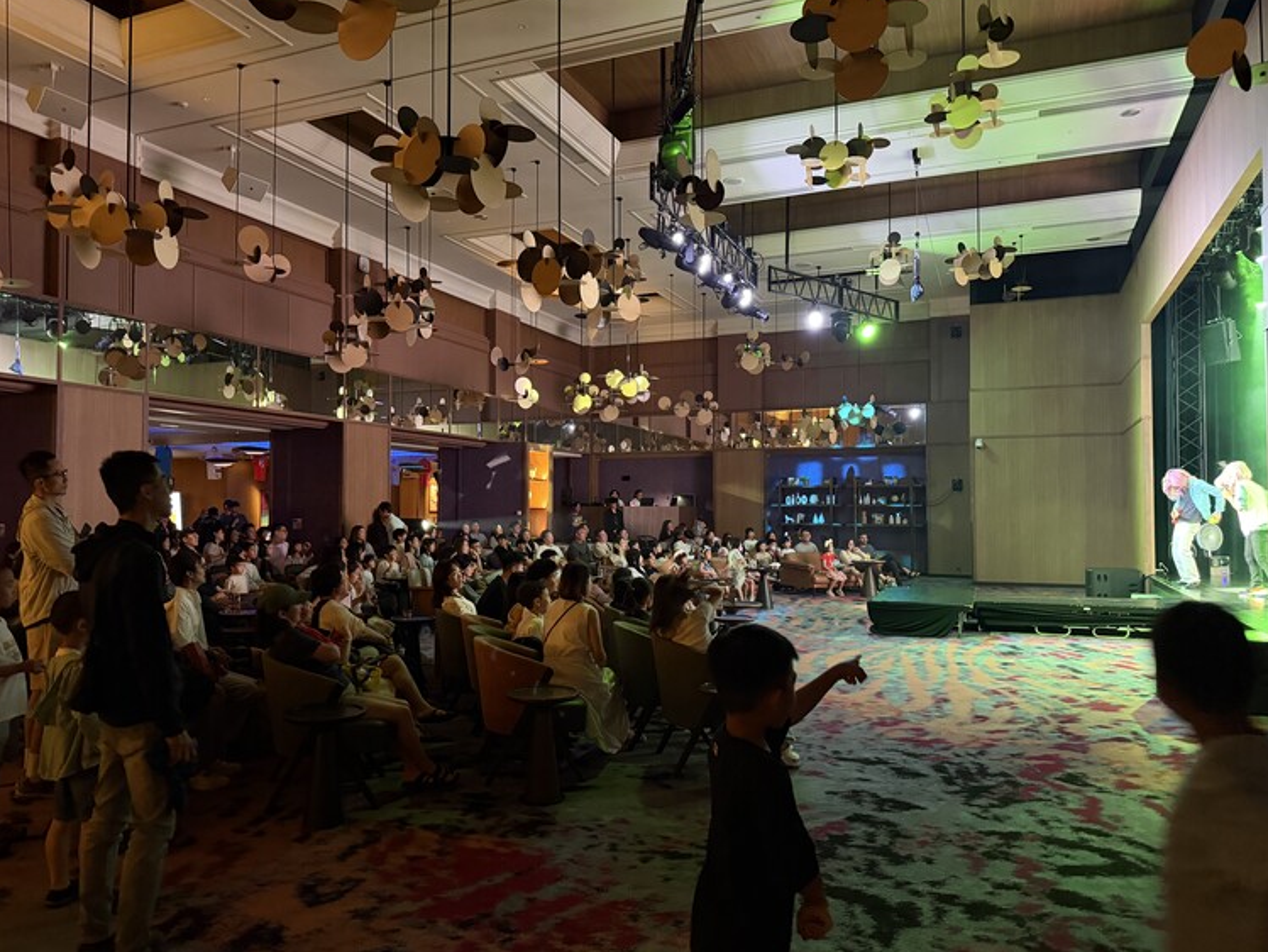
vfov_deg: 54.9
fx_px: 916
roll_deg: +0.8
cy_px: 473
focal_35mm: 25
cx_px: 620
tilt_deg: +1.9
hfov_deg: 69.4
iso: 1250
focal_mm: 6.76
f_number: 1.78
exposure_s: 1/30
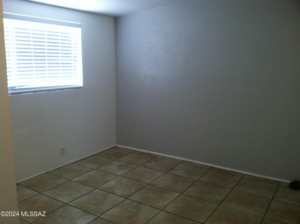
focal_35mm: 35
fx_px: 303
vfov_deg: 40.6
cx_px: 150
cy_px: 112
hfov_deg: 52.7
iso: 200
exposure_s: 1/15
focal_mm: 3.85
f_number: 2.8
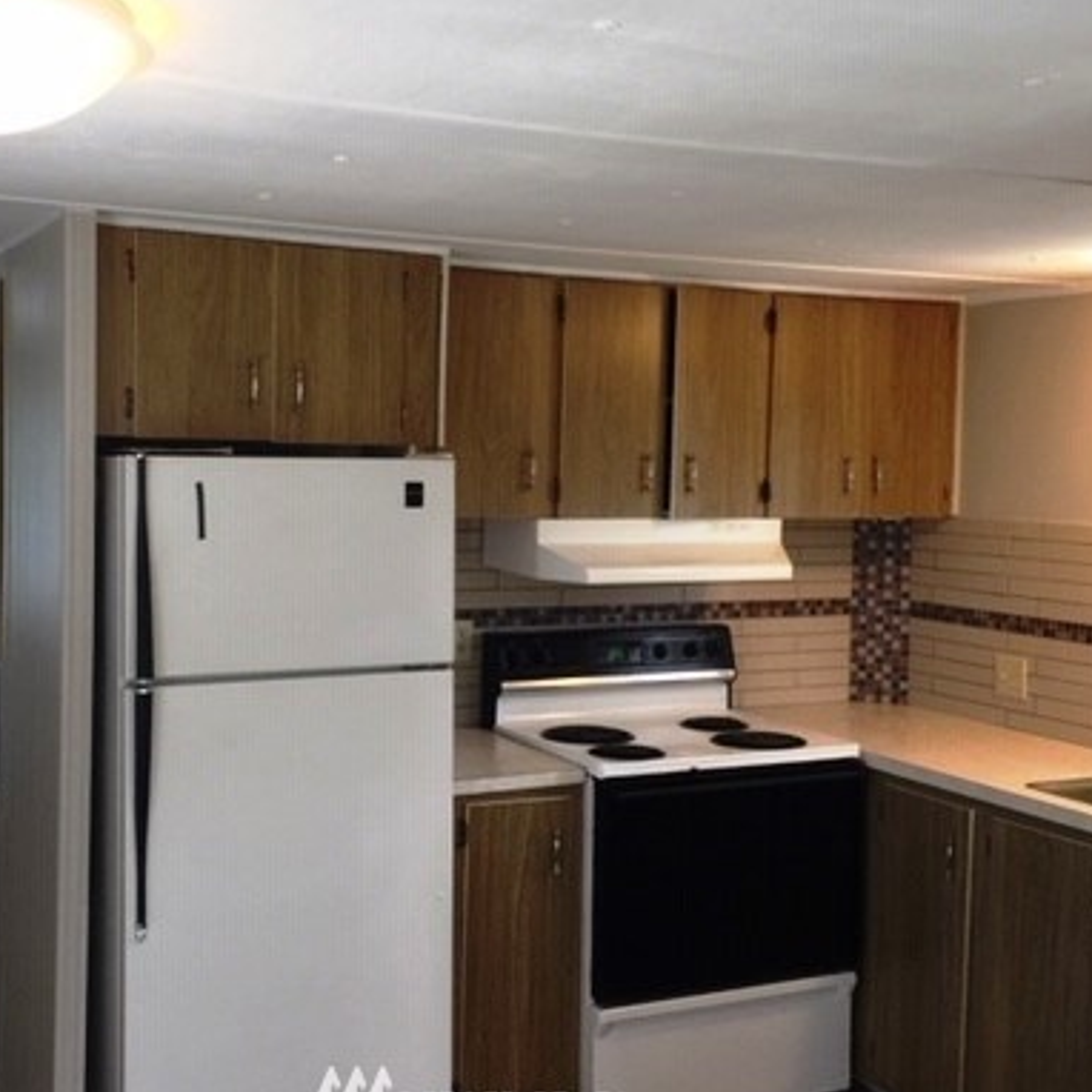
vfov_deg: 39.2
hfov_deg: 39.1
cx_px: 466
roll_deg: -1.2
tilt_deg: -3.6
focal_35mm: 43
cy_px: 523
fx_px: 1535
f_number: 2.2
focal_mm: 4.15
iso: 40
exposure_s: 1/30
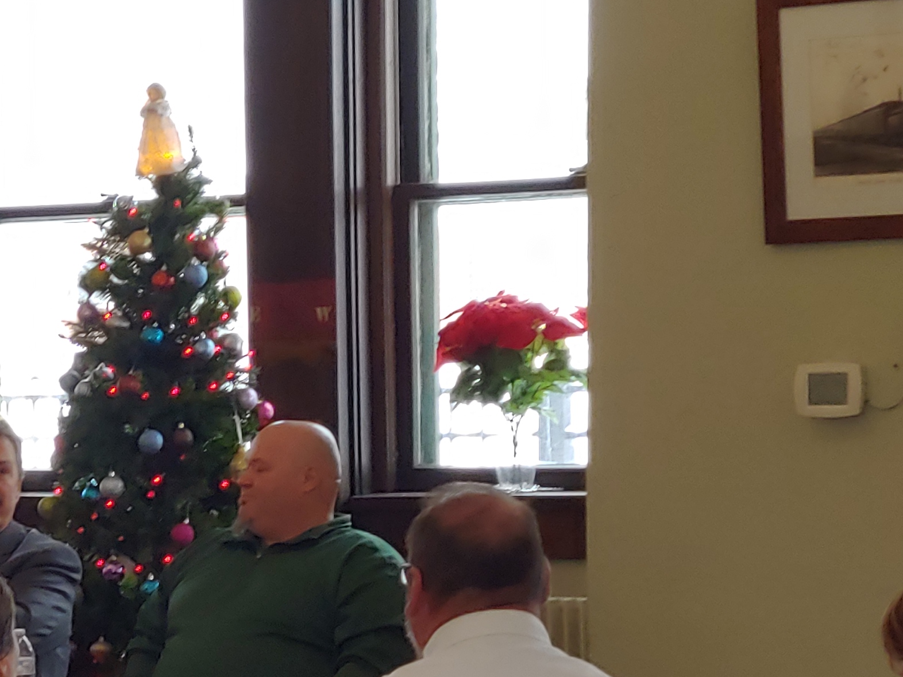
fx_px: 4148
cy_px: 645
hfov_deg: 12.2
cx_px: -83
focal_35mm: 159
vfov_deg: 9.3
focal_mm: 5.88
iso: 50
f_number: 2.4
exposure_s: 1/30
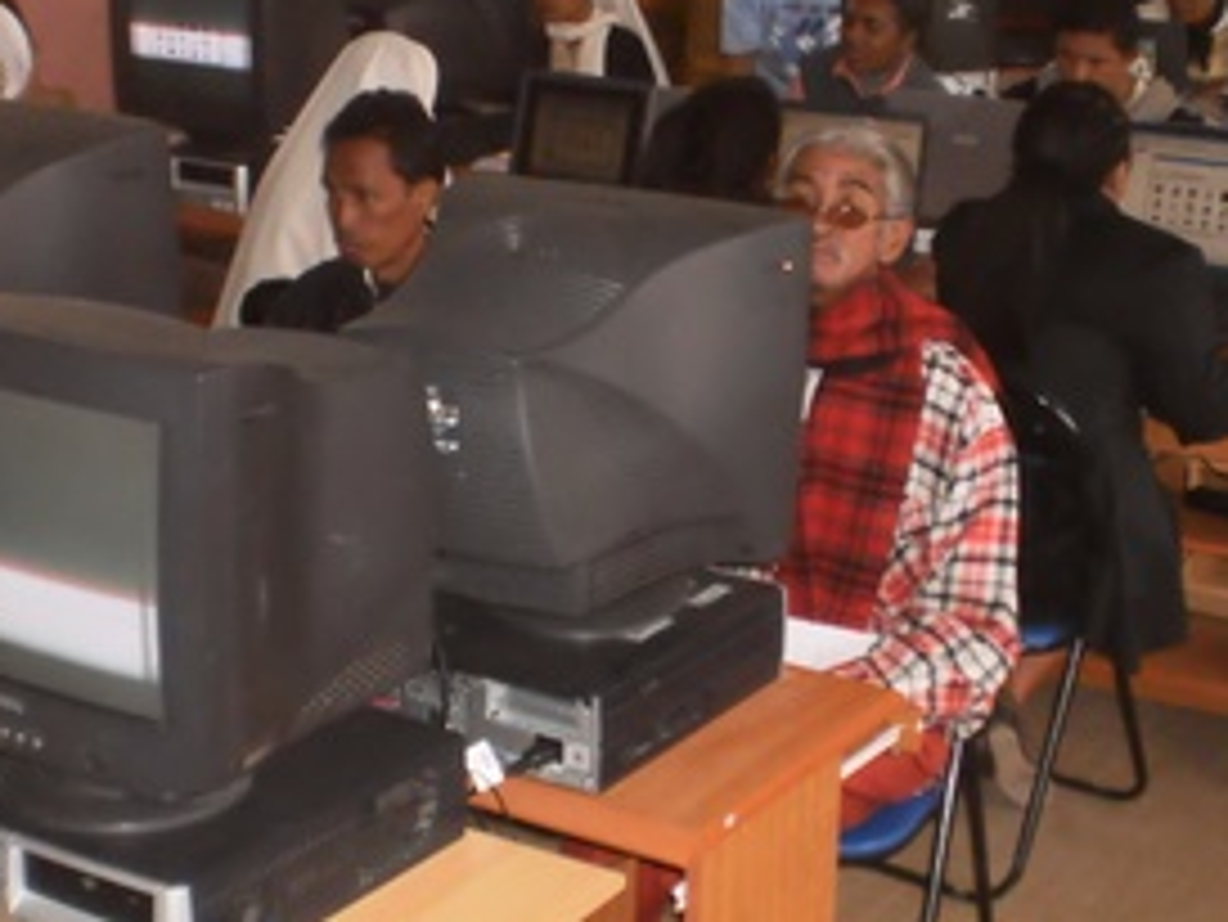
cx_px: 670
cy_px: 398
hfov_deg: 29.4
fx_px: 2342
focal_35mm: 66
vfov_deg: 22.3
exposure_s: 1/250
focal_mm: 6.3
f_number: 3.1
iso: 400
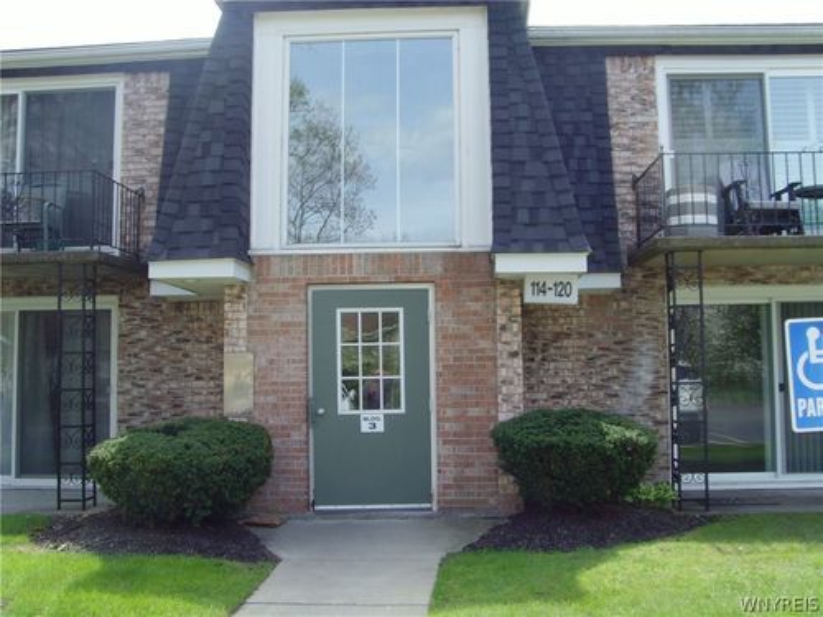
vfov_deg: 36.8
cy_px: 308
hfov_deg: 47.9
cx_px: 412
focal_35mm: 39
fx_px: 927
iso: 80
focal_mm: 6.6
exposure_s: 1/125
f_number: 6.3
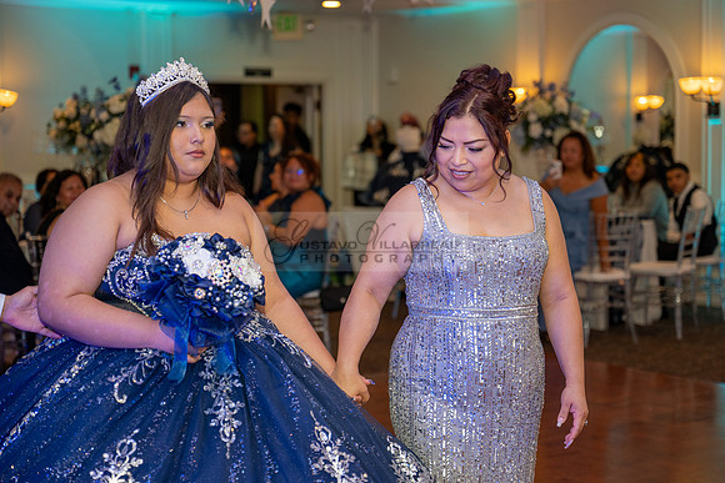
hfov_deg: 28.8
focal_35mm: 70
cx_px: 362
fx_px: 1410
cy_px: 242
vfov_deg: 19.5
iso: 1000
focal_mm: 70
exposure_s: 1/200
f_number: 3.2
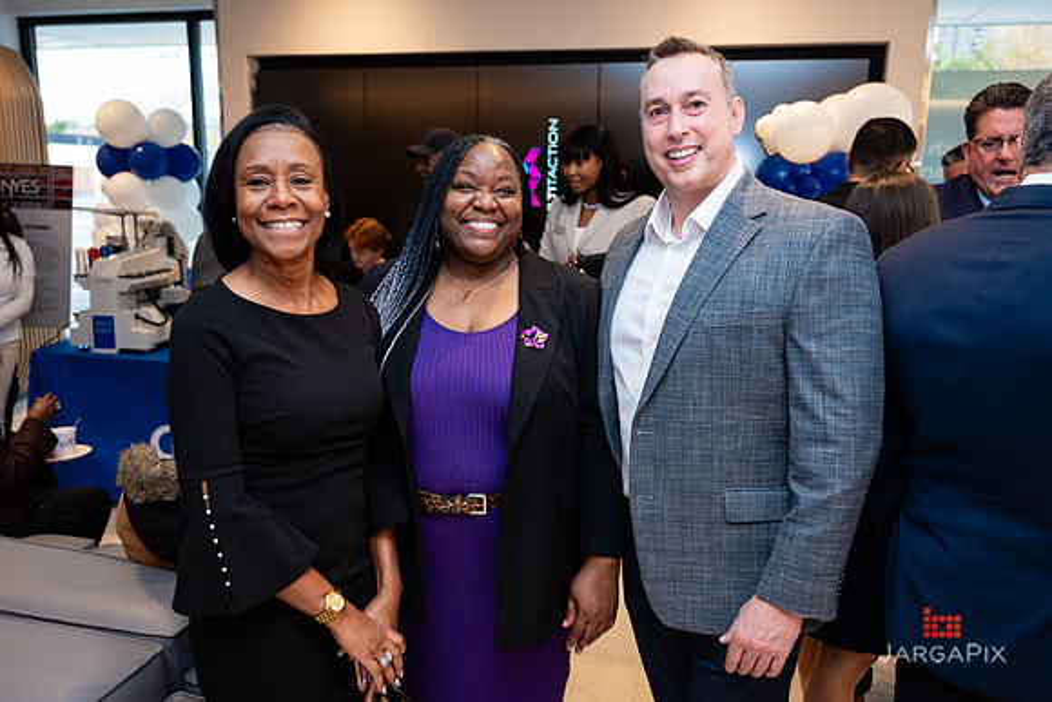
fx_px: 854
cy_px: 351
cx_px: 526
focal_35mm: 29
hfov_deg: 63.3
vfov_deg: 44.7
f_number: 3.2
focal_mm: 27.5
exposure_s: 1/160
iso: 320
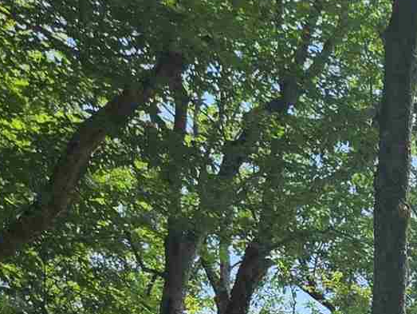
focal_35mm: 135
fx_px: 1627
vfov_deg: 9.1
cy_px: 908
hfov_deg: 12.8
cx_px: 832
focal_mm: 5.4
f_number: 1.8
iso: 40
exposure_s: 1/2921
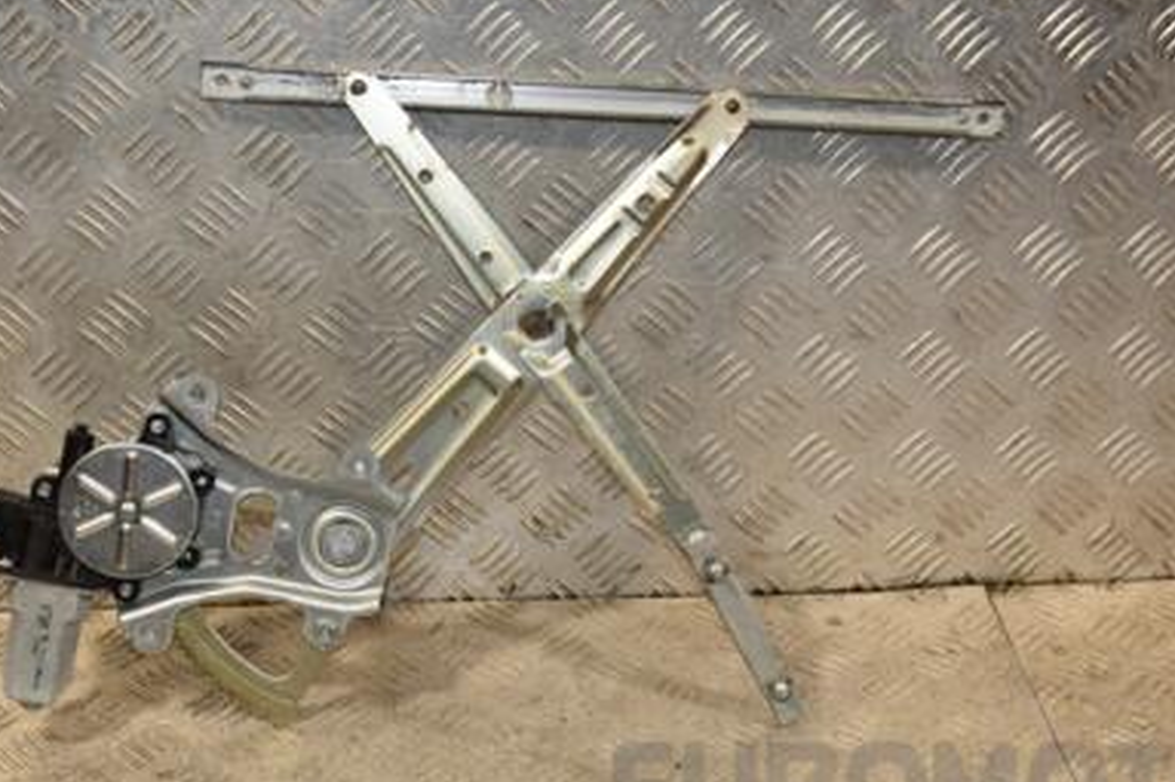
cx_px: 555
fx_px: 1918
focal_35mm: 59
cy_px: 380
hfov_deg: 34.1
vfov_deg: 23.1
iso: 800
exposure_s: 1/200
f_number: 5
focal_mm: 25
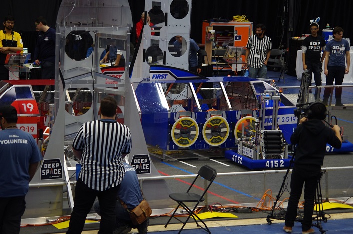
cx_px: 176
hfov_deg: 15.6
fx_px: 1292
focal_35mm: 132
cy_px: 117
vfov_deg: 10.4
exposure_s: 1/100
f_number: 4.5
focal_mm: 87.5
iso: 800
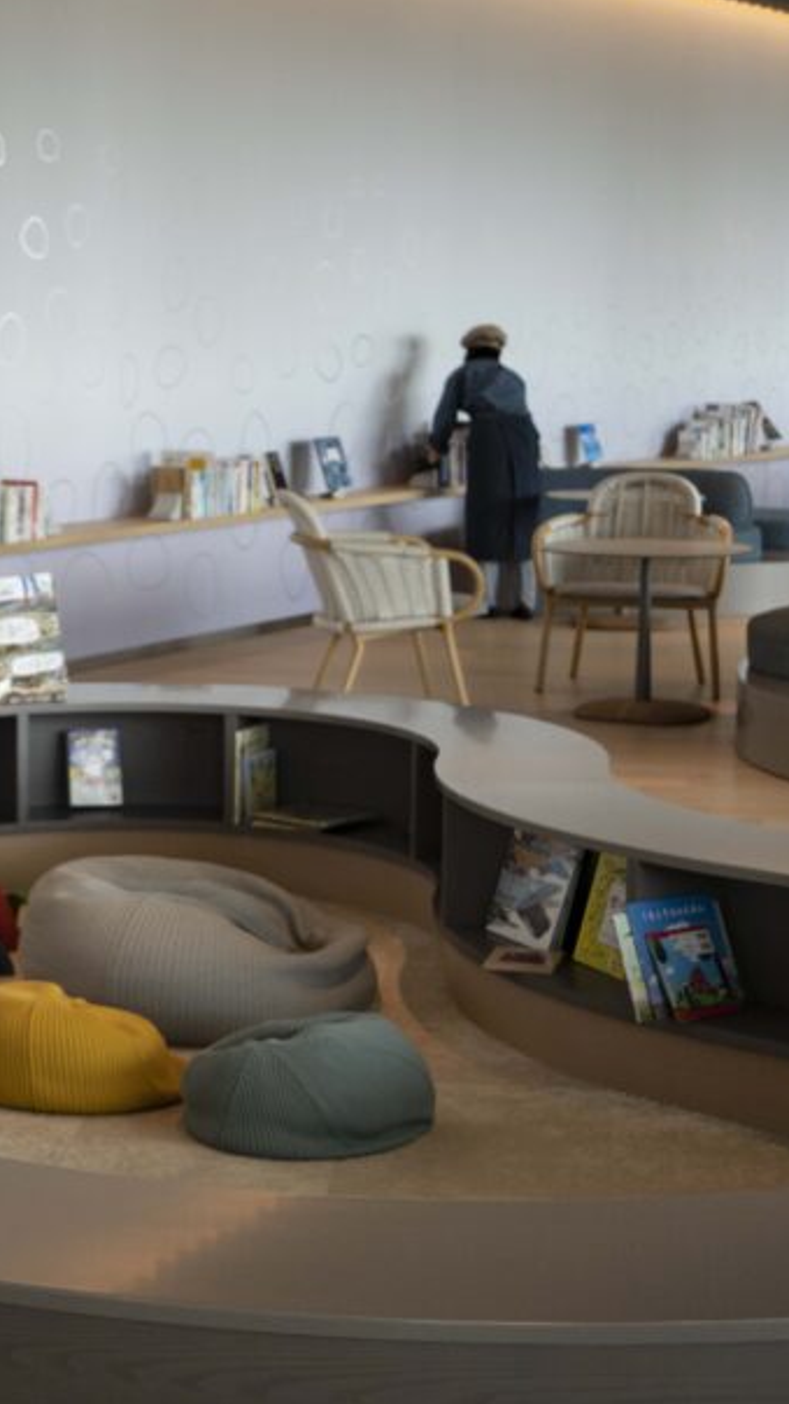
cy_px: 660
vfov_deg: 29.0
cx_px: 30
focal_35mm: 73
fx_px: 2716
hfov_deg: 16.2
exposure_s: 1/160
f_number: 5.6
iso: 800
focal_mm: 41
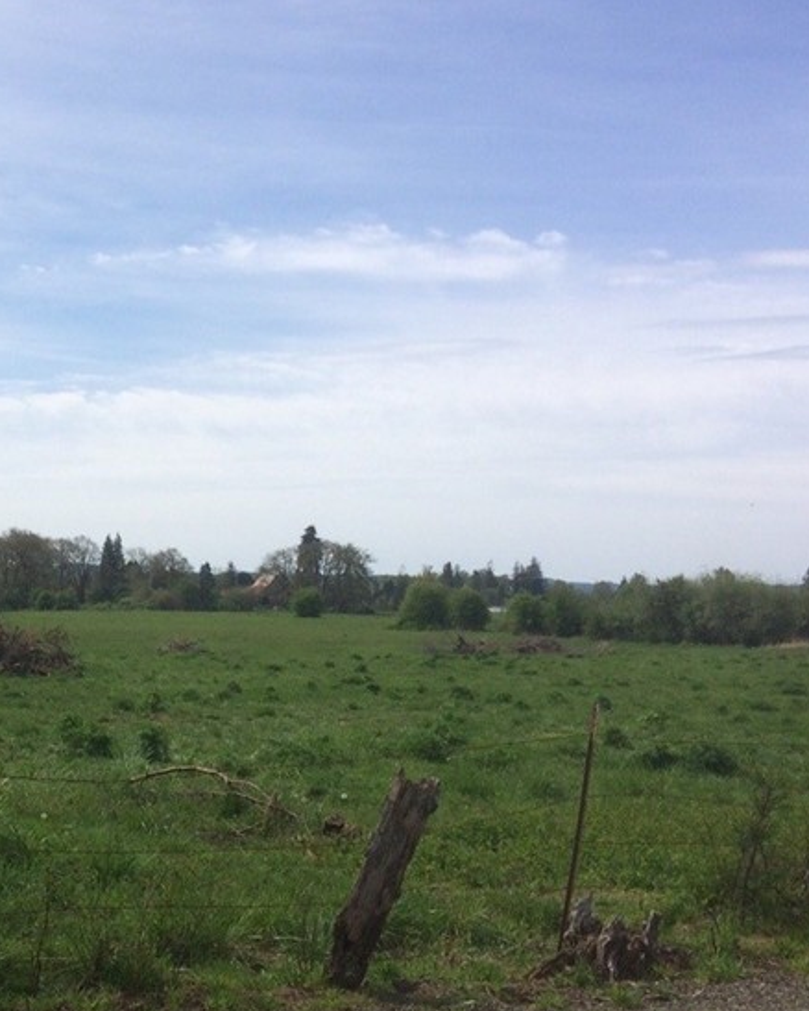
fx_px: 1585
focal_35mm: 53
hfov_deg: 27.9
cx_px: 140
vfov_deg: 35.3
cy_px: 588
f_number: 2.2
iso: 32
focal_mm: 4.15
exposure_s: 1/2933
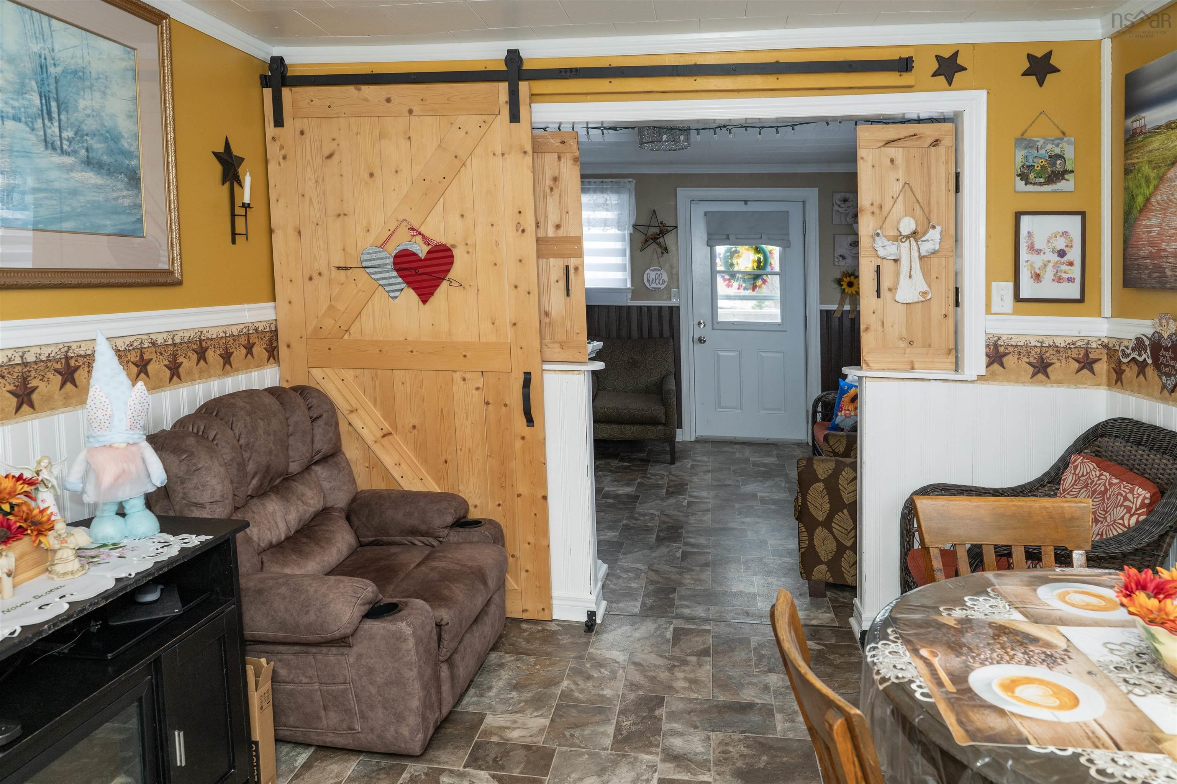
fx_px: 784
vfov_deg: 53.1
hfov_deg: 73.8
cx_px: 588
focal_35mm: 24
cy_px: 392
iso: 500
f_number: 5.6
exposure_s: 1/200
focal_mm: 24
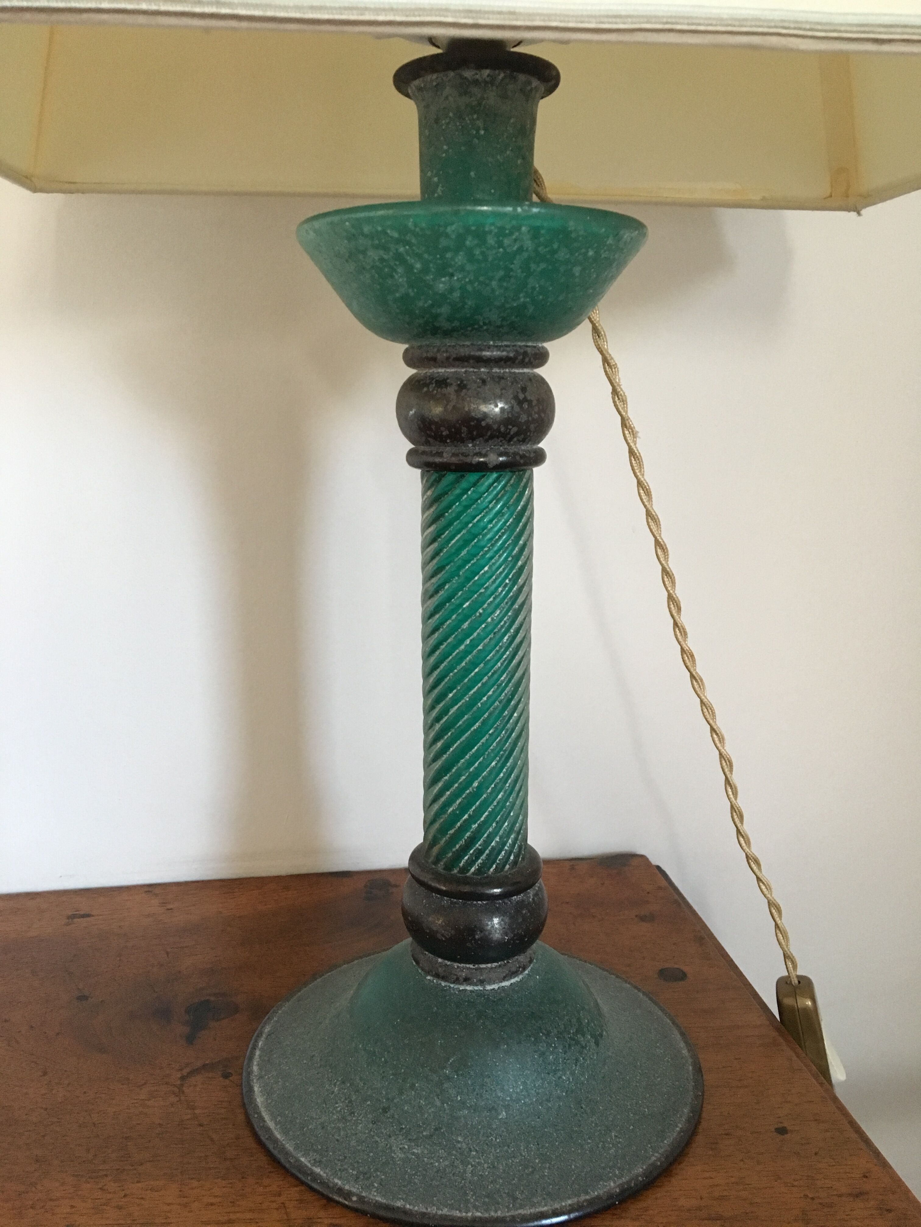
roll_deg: -1.5
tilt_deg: -11.4
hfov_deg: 48.2
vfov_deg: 61.7
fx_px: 1029
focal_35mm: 29
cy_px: 614
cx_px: 460
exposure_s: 1/25
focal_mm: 4.15
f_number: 2.2
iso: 200
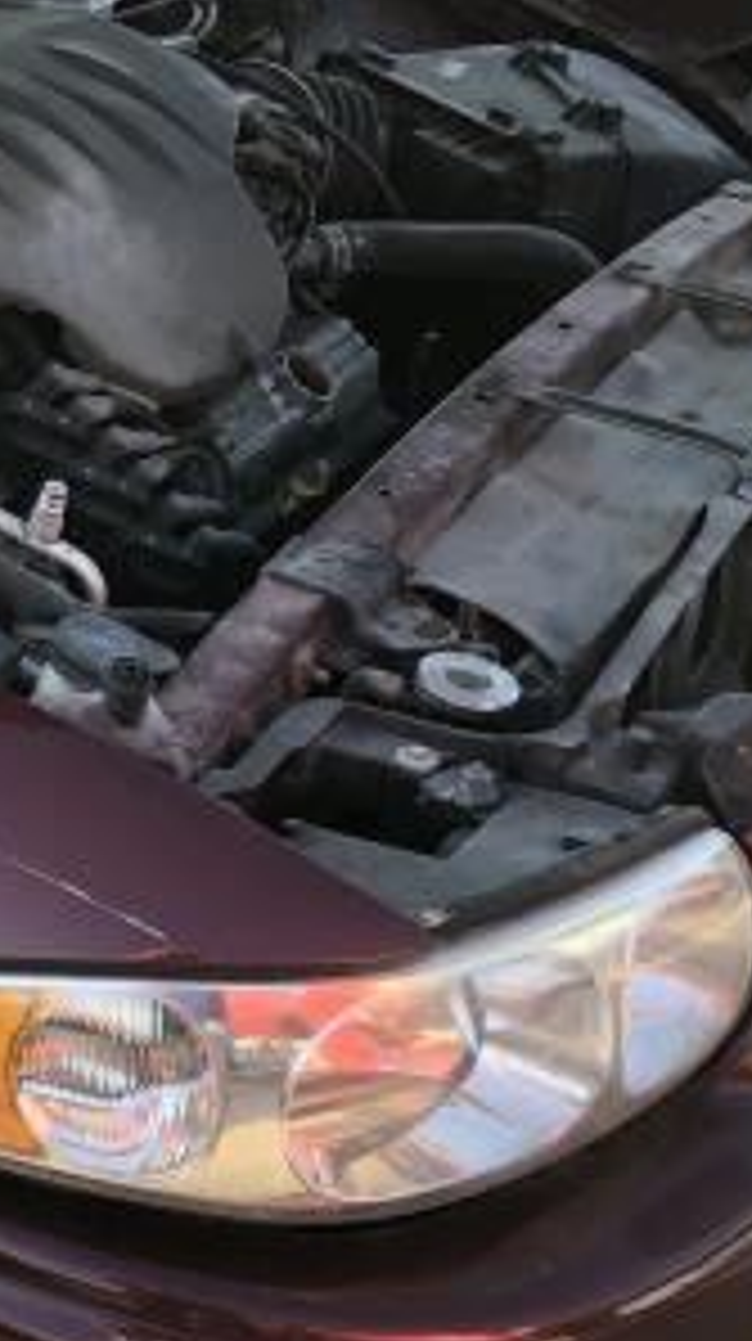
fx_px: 2915
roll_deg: +1.8
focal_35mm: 82
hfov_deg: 14.0
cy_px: 729
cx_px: -270
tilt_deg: -30.0
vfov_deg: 25.9
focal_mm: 3.99
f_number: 1.8
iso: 20
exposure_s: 1/120
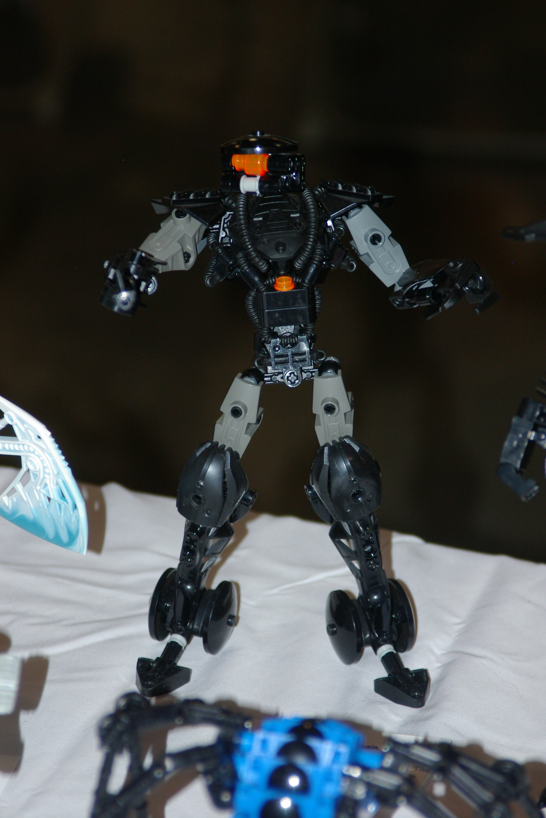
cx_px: 273
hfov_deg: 8.5
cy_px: 409
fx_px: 3682
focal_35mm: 162
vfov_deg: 12.7
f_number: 5.6
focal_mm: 108
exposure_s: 1/125
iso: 400
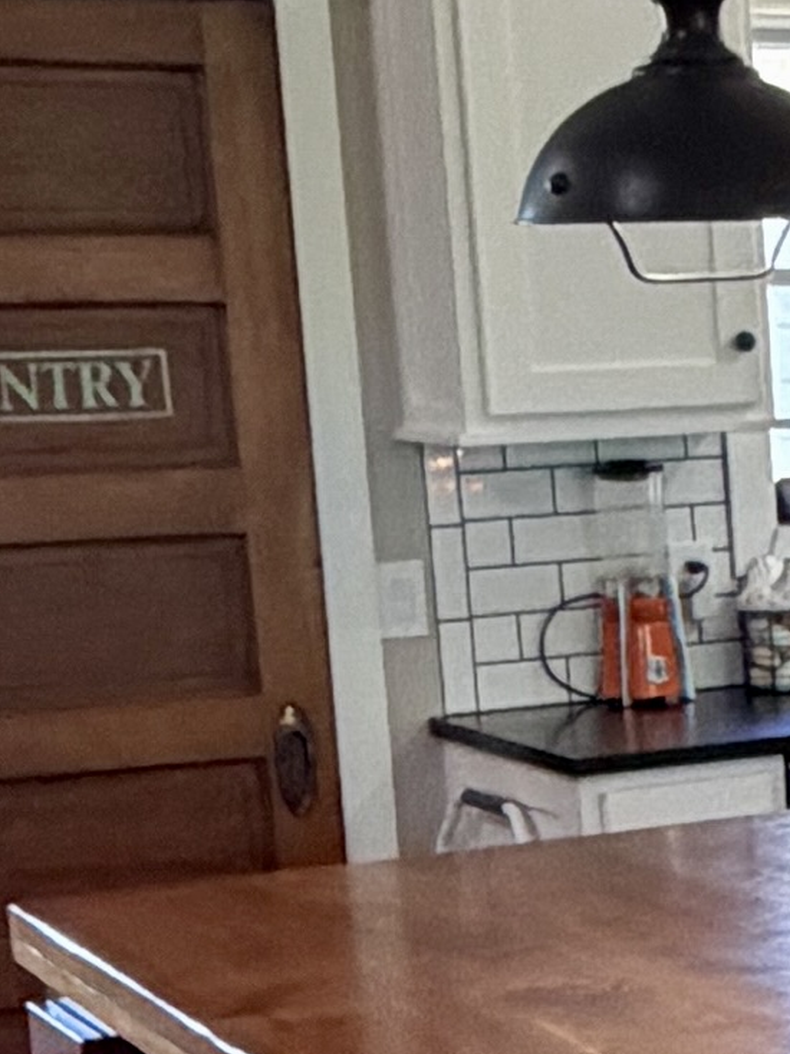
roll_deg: +0.5
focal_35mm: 109
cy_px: 834
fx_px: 3319
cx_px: 1629
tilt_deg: -9.2
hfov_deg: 12.0
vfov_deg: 17.9
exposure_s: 1/60
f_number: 2.2
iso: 320
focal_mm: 2.22
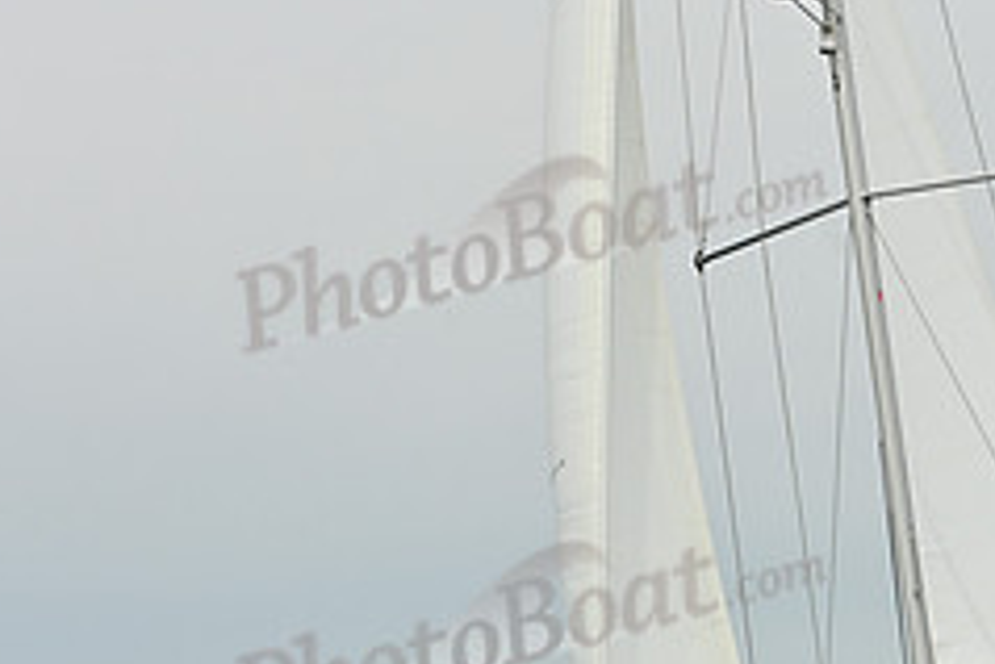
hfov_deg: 10.7
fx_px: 5254
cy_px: 787
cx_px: 1045
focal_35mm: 190
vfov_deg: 7.2
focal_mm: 78
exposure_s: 1/2000
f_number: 8
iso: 320
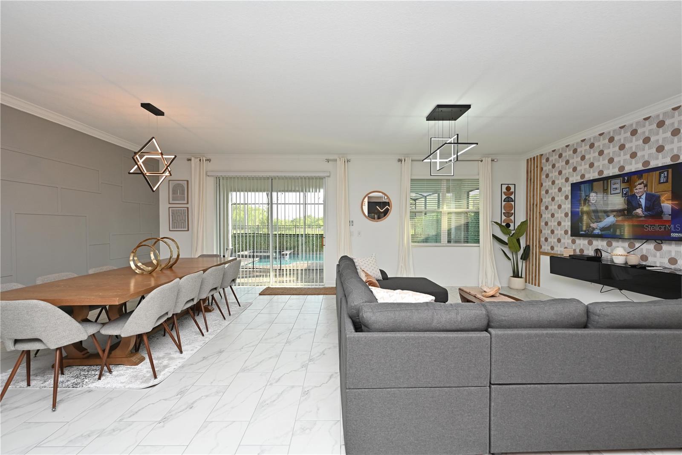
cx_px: 341
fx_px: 265
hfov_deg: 104.3
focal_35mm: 14
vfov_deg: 81.2
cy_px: 228
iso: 200
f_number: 4.5
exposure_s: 1/80
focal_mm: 14
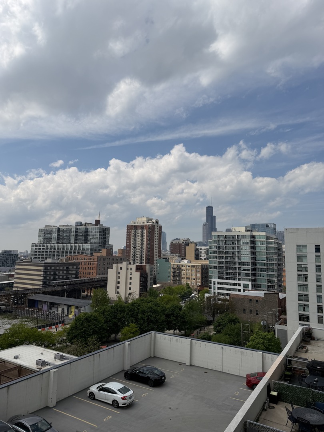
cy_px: 216
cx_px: 162
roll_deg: -2.3
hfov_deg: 56.8
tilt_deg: +7.3
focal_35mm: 24
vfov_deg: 71.6
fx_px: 300
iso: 80
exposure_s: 1/10309
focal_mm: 6.76
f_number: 1.78
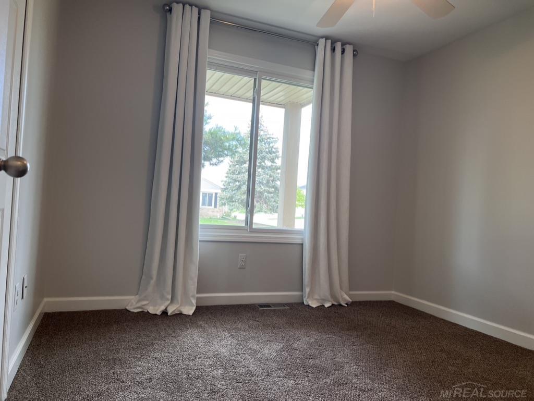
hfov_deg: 67.3
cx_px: 267
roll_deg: -4.3
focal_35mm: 26
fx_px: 401
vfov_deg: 53.1
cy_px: 200
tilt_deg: +0.6
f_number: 1.5
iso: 80
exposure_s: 1/120
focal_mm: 5.7
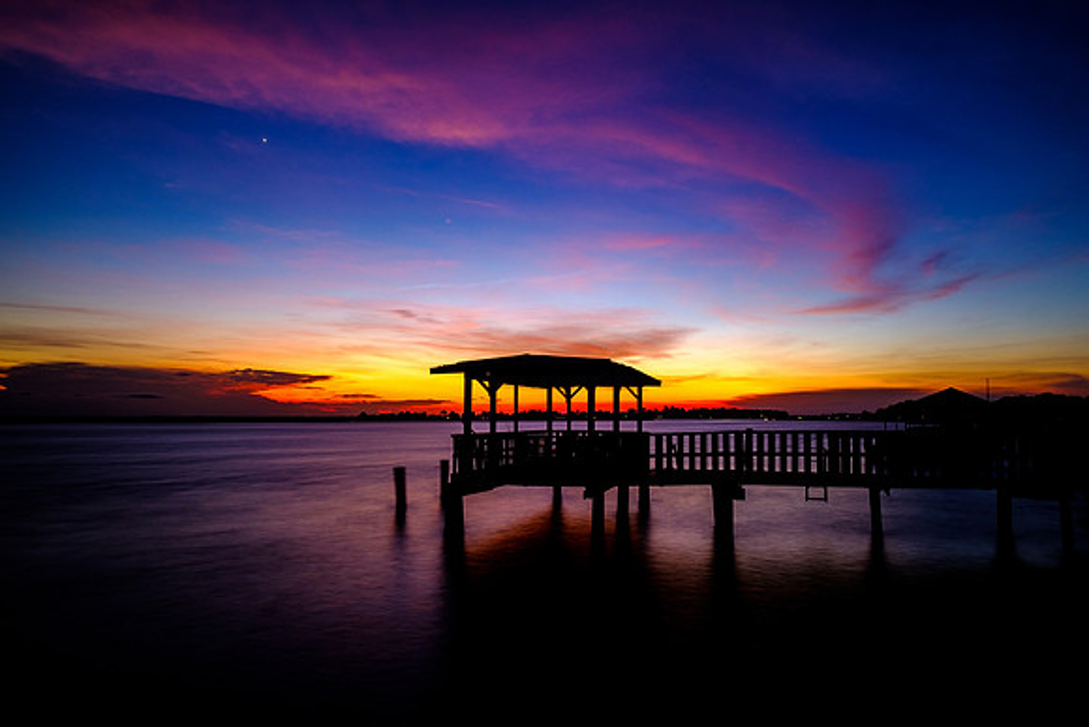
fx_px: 571
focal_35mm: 19
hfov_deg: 87.1
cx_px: 592
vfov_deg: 64.8
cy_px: 398
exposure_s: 15
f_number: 8
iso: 200
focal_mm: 11
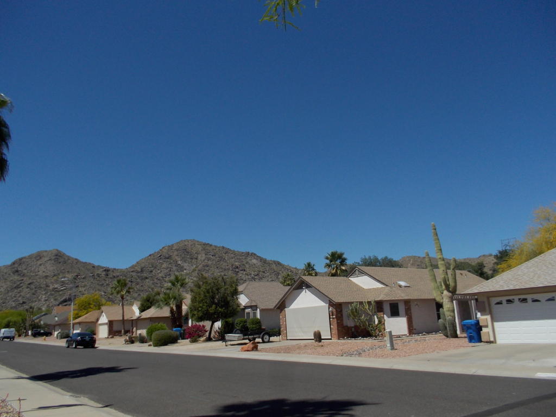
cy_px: 208
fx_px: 466
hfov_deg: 61.7
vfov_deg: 48.2
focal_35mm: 29
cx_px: 278
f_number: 3.3
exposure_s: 1/1250
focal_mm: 4.1
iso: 80
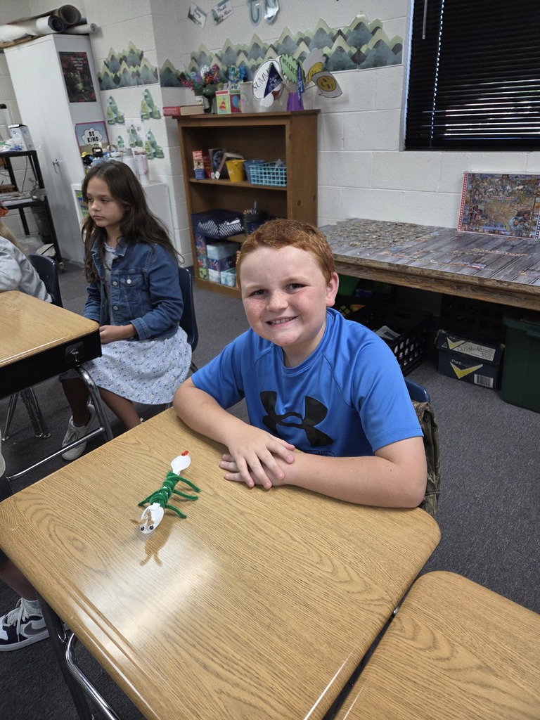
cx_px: 270
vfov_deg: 73.9
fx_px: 478
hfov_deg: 58.9
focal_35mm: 23
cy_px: 360
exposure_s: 1/120
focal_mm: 5.4
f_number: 1.8
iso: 250
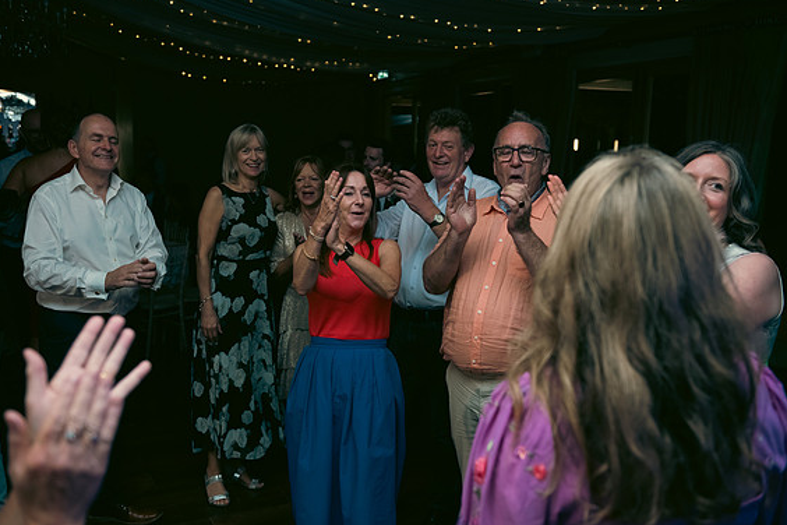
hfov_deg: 54.4
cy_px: 260
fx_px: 765
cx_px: 400
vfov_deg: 37.9
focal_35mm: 35
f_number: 3.5
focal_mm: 34
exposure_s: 1/160
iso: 800
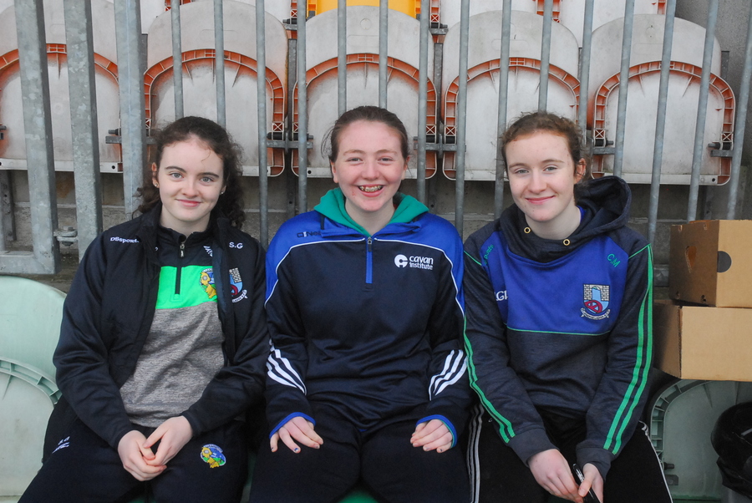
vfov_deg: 30.9
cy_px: 252
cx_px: 376
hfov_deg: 44.9
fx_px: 910
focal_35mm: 44
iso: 1600
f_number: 9
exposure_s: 1/180
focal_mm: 29
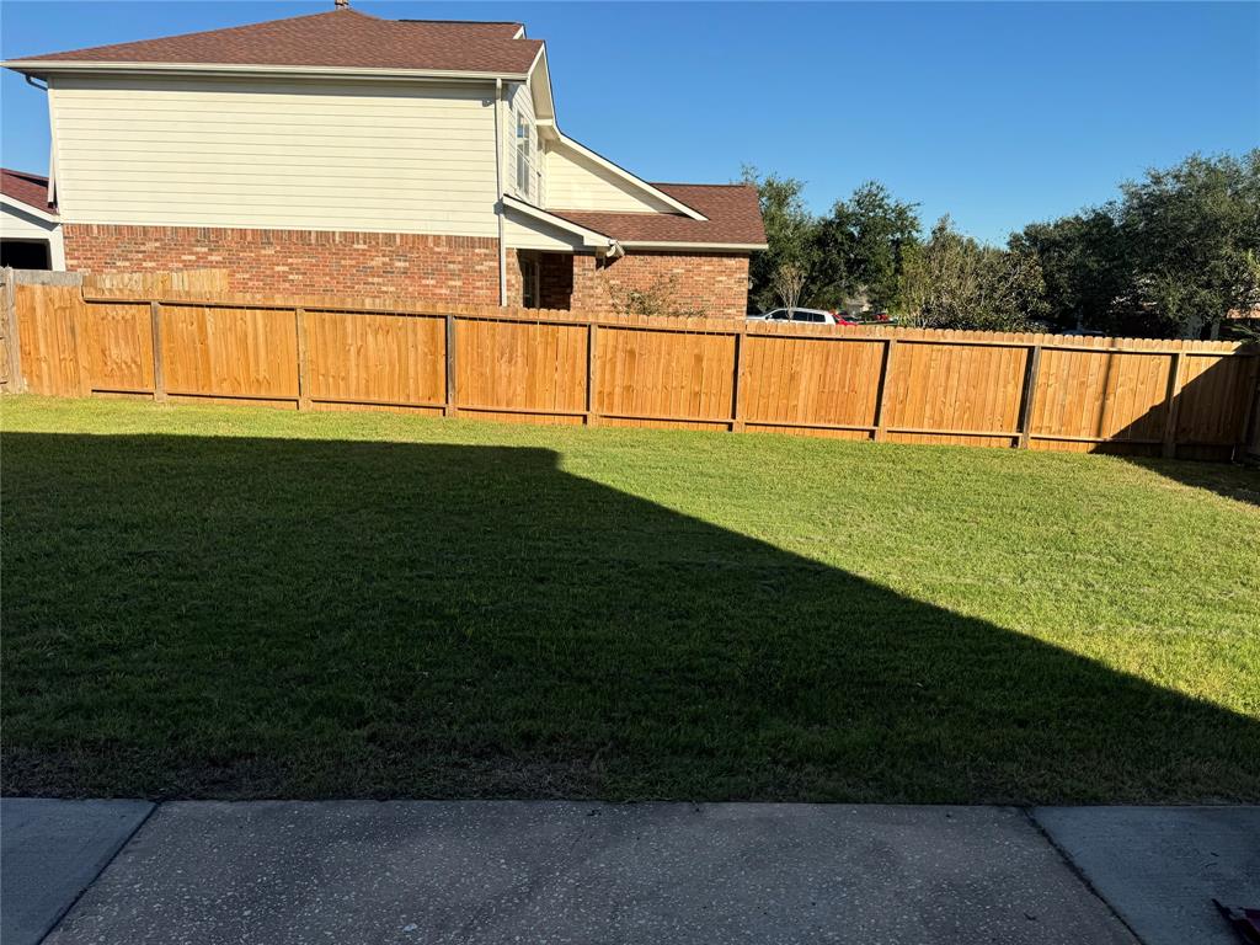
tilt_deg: -10.3
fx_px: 874
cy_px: 472
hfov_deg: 71.6
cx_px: 630
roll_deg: -2.0
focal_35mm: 24
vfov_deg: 56.8
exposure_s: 1/3413
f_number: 1.78
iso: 80
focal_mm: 6.76
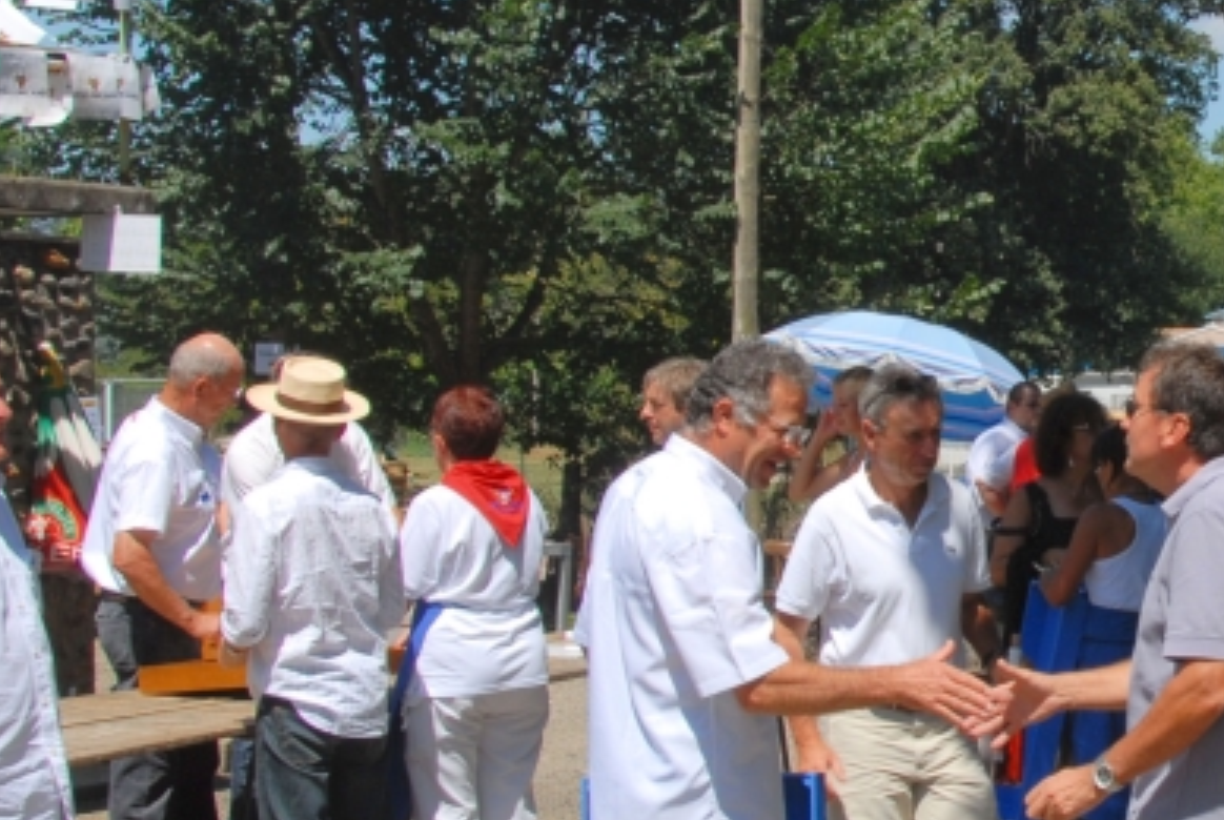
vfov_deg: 15.8
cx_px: 1350
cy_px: 364
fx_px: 2962
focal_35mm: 87
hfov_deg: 22.1
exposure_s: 1/250
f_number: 8
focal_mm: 22
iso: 100
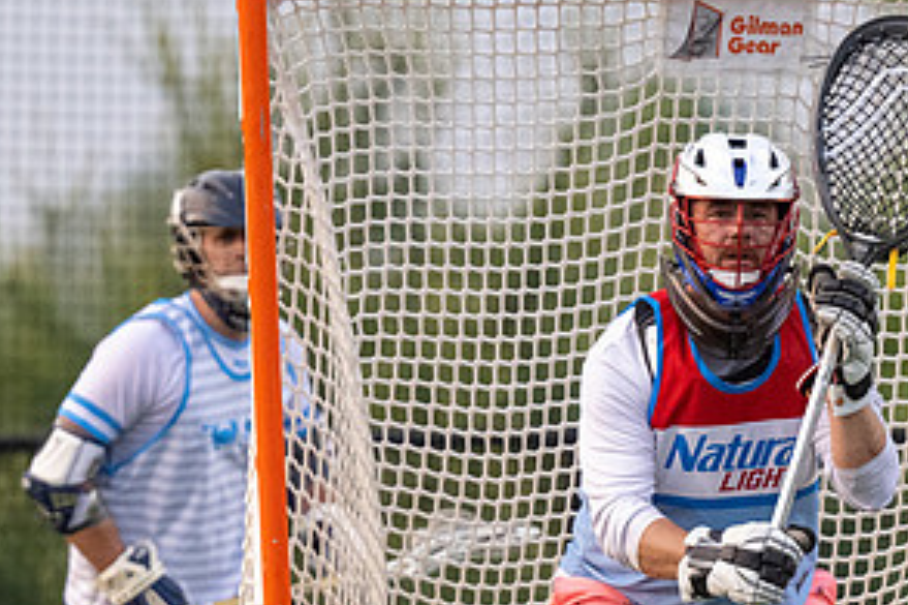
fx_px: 41944
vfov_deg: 0.8
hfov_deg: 1.2
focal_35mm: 1664
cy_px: 525
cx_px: 884
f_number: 5.6
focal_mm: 500
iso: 3600
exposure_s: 1/1000
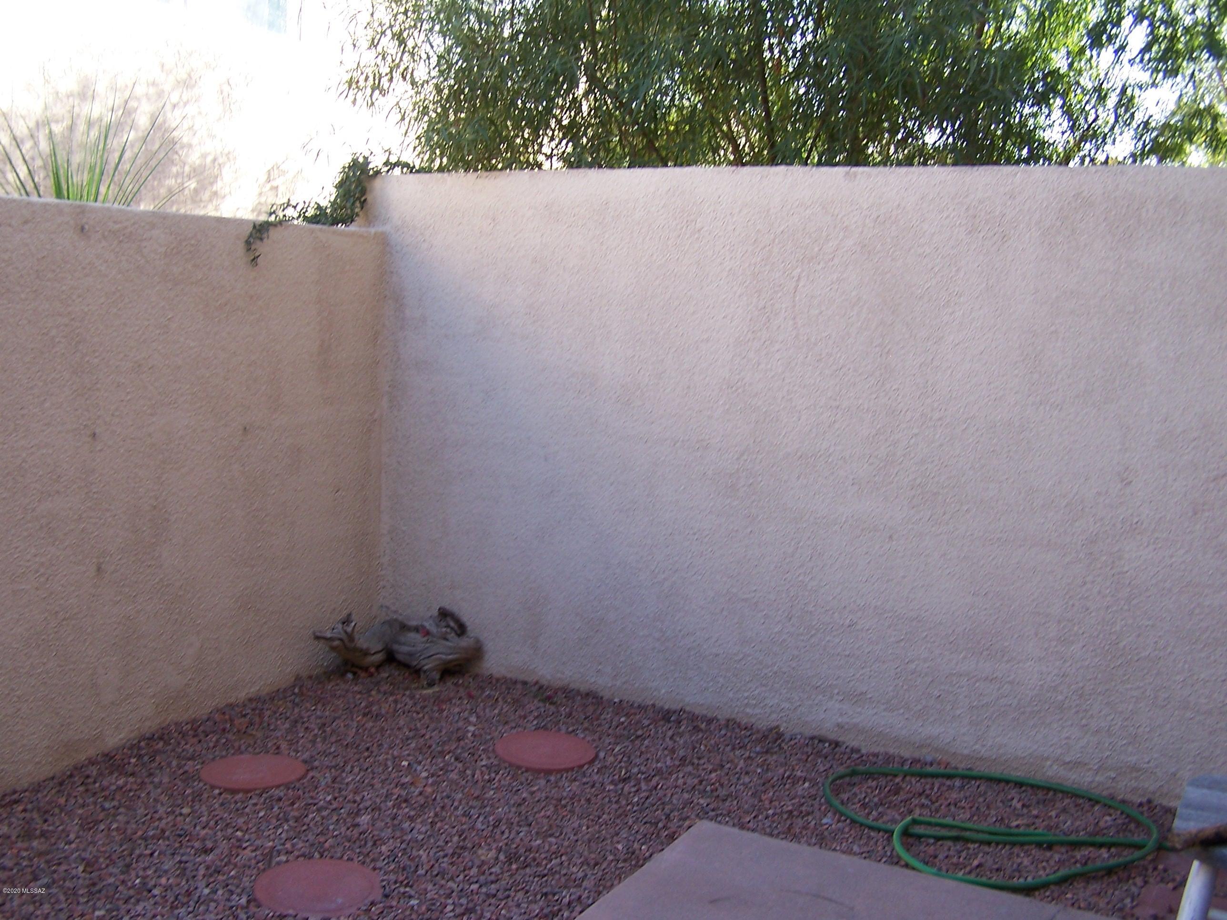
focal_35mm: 38
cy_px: 460
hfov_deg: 49.0
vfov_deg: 37.7
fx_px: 1347
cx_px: 614
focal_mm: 6.3
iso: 80
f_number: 2.8
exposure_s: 1/100
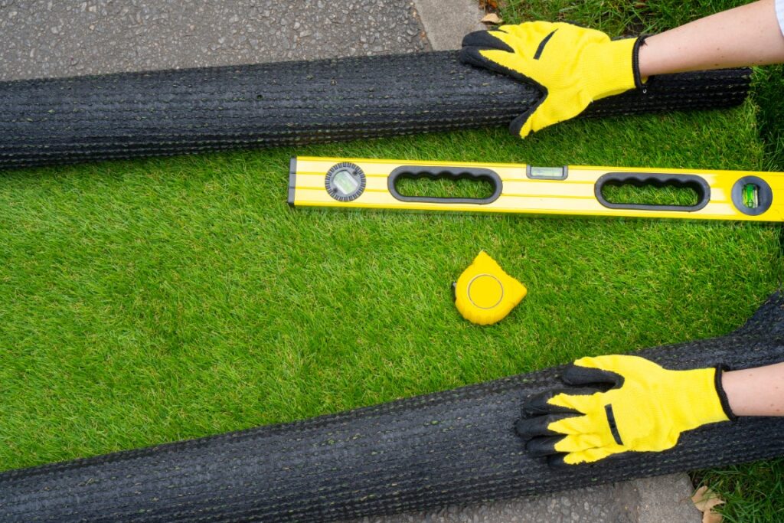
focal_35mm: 52
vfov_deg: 25.8
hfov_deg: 37.8
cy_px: 262
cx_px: 392
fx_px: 1143
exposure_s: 1/160
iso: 100
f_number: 6.3
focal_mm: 35
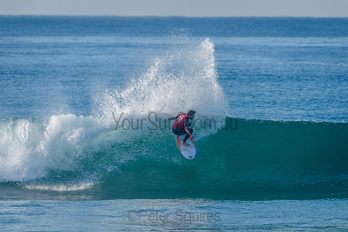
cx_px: 174
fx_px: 4836
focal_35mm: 500
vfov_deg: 2.8
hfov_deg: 4.1
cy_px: 116
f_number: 5.6
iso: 360
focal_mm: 500
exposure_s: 1/2000
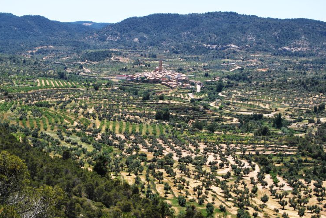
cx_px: 159
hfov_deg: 23.0
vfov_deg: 15.5
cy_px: 114
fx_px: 803
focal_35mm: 89
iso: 100
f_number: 9
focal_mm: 55
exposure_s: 1/320
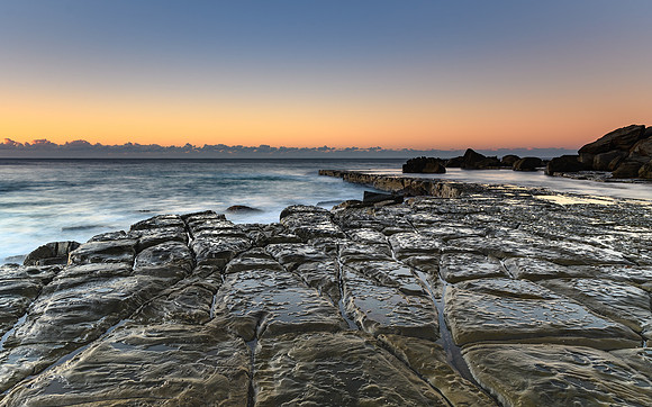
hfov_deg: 73.0
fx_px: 441
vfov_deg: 49.5
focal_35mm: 25
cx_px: 326
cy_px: 189
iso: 50
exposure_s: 4
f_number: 9
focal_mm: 16
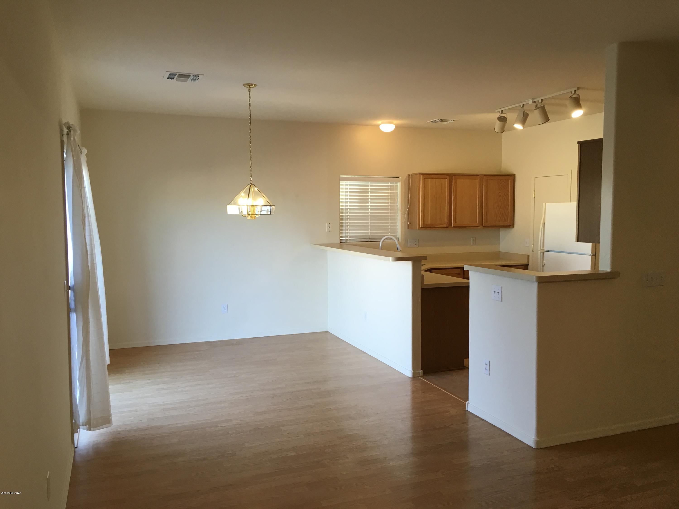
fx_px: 569
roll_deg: +0.5
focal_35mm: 29
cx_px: 340
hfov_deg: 61.7
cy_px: 254
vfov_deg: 48.2
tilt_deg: -2.1
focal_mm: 4.15
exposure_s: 1/30
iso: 32
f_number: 2.2
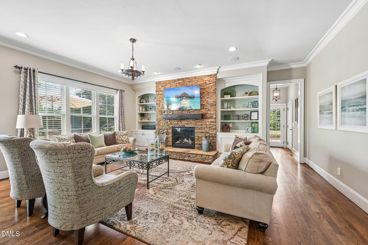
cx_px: 184
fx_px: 143
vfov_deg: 81.2
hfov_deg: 104.3
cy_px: 122
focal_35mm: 14
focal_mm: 14
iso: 200
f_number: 9
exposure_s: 1/5
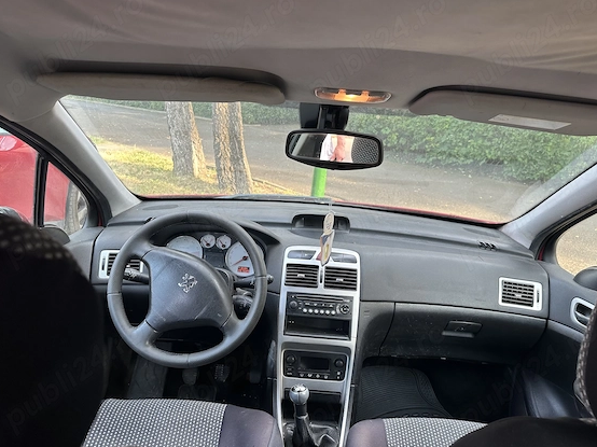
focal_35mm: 26
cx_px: 301
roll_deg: -4.6
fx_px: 448
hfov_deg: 67.3
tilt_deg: -16.4
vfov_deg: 53.0
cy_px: 223
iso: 125
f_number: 1.78
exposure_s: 1/121
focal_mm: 6.86
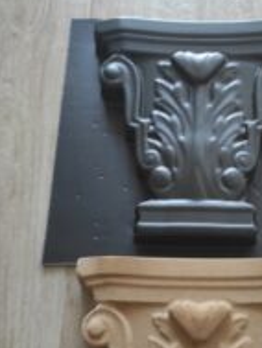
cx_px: 203
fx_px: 534
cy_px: 255
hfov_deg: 27.1
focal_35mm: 53
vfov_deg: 35.5
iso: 192
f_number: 1.89
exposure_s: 1/100
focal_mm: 5.43
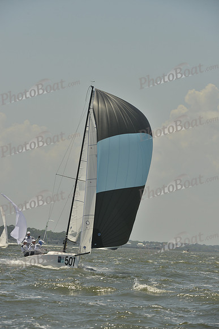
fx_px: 2006
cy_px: 164
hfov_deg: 6.2
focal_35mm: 220
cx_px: 110
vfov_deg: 9.4
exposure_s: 1/1250
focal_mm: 220
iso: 280
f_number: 10
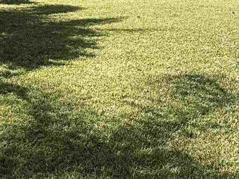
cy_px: 41
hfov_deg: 31.5
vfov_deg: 24.9
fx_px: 400
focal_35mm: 58
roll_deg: -0.9
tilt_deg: -14.2
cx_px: 219
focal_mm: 2.22
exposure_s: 1/1211
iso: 50
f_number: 2.2
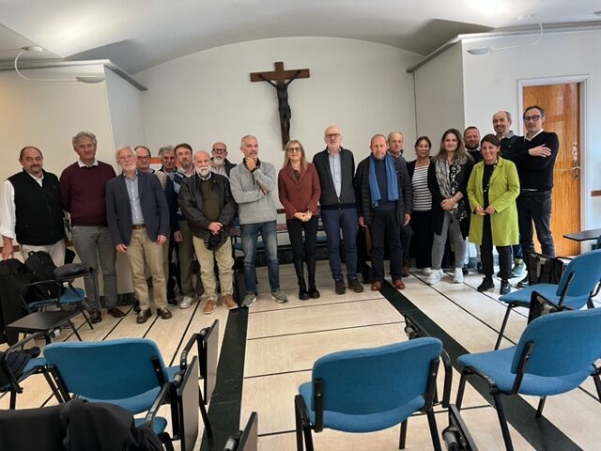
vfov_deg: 53.1
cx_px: 300
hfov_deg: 67.3
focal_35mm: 26
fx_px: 451
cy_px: 226
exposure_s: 1/50
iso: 320
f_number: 1.5
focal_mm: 5.7
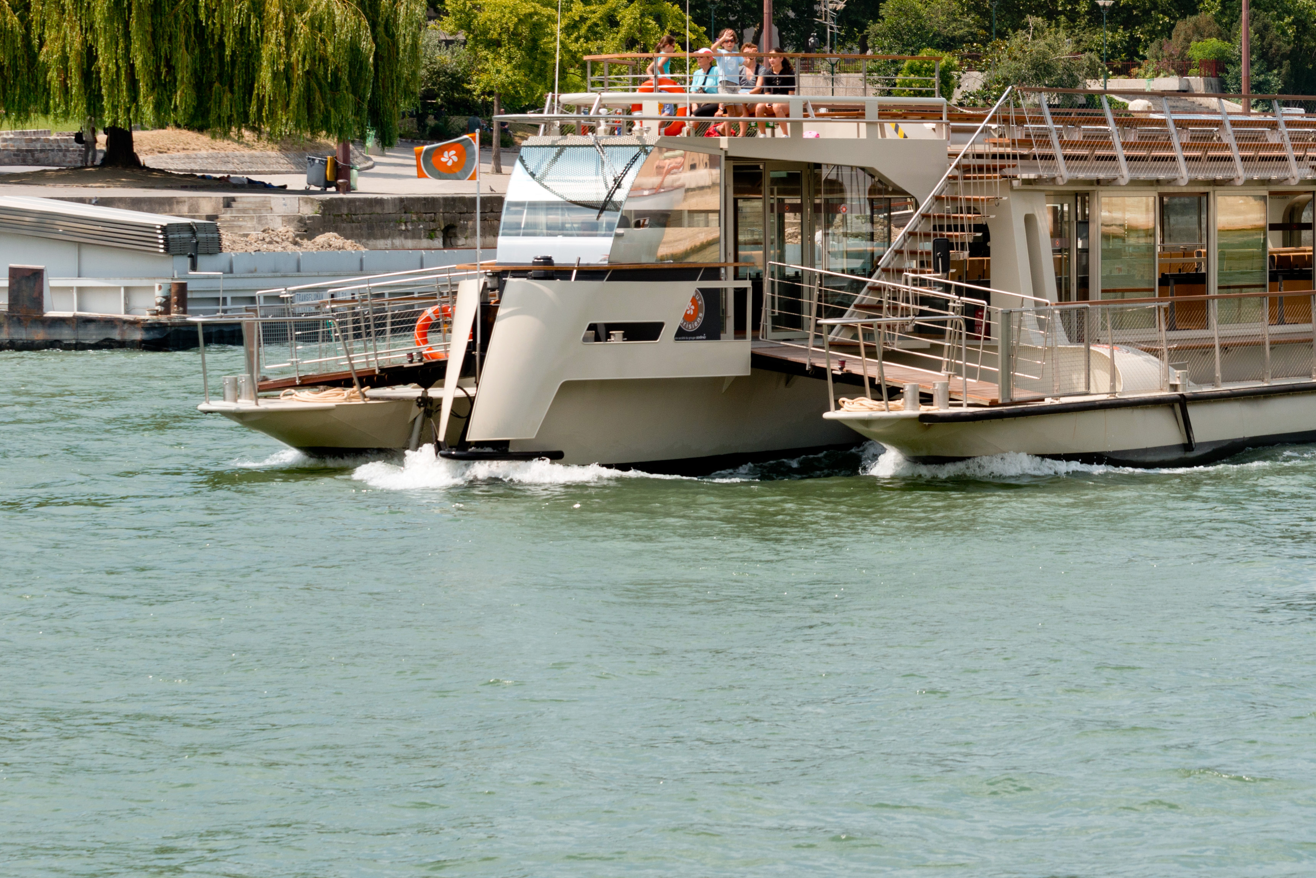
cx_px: 1075
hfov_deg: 13.6
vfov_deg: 9.1
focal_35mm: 150
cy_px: 227
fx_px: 5484
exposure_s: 1/400
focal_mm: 70
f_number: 10
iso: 250
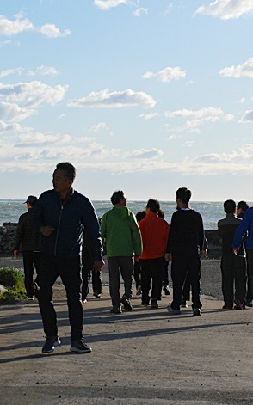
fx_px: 1435
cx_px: 210
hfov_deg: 10.0
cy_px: 220
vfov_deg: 16.1
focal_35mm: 130
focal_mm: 50
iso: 400
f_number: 6.3
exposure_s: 1/2000
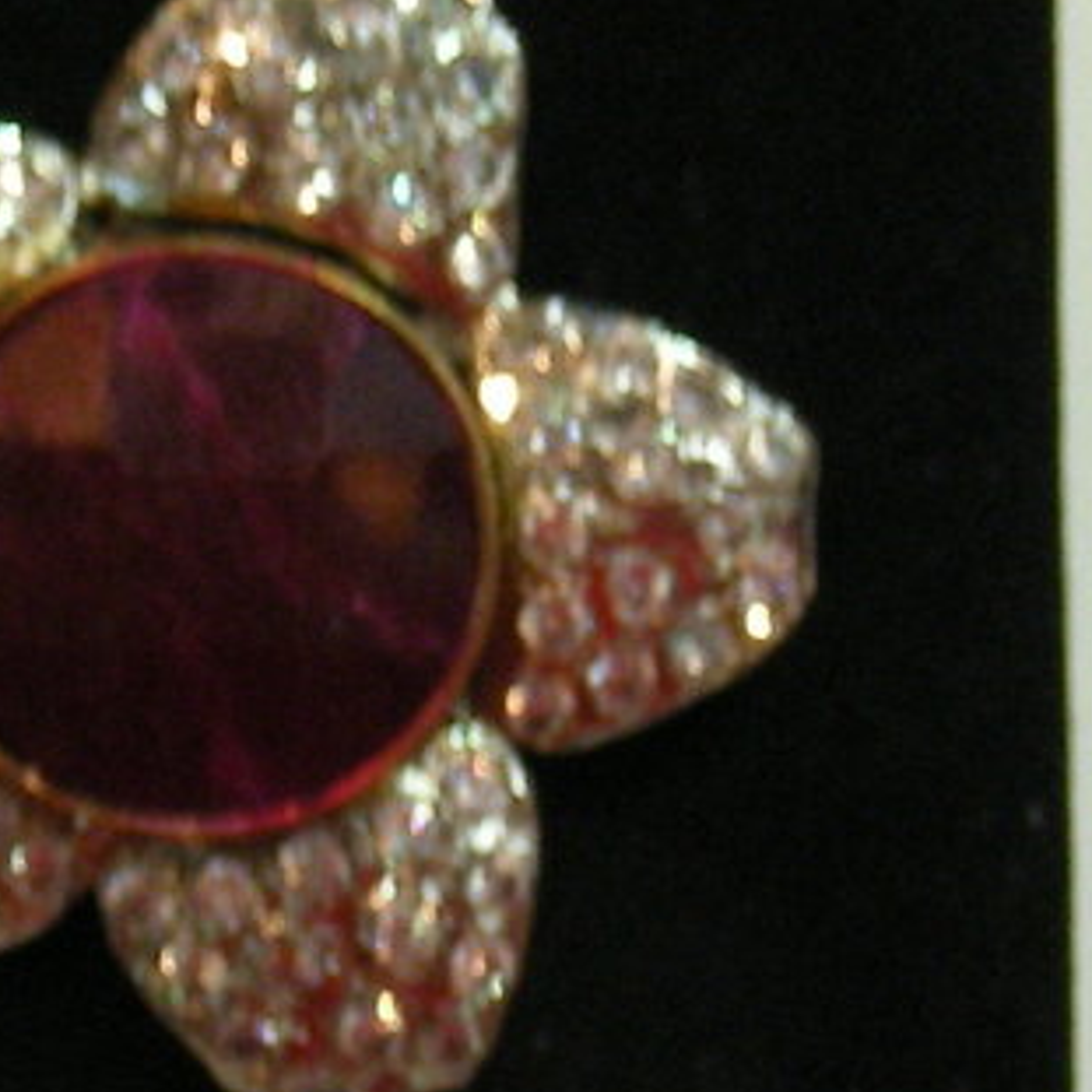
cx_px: 235
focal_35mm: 54
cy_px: 539
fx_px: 1927
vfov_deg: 31.6
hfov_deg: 30.9
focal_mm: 6.3
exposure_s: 1/23.3
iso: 200
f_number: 3.5
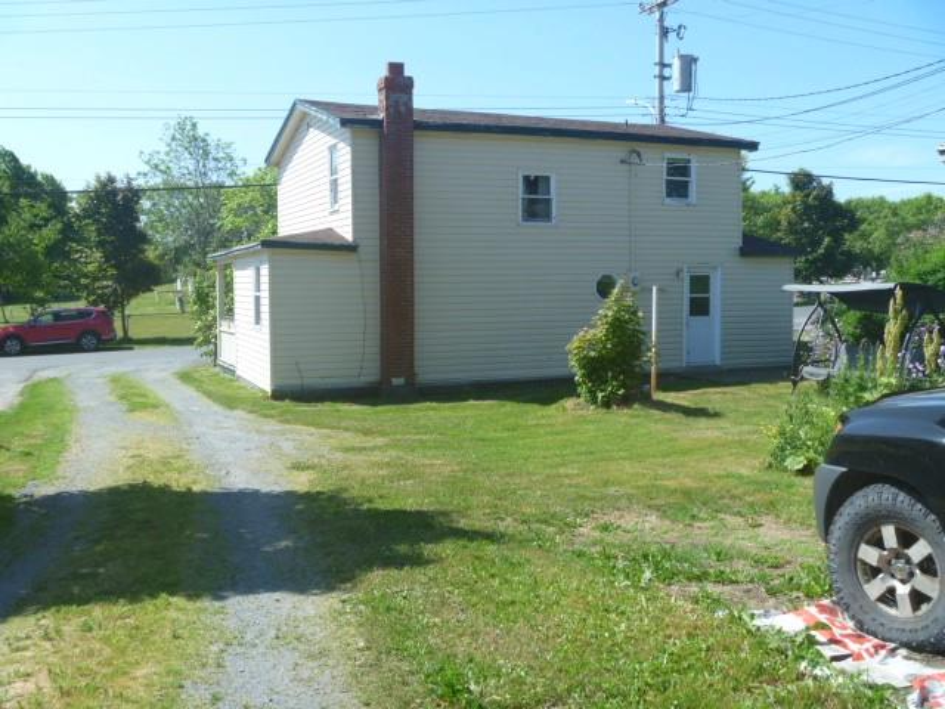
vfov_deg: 40.7
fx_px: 955
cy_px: 354
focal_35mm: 35
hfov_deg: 52.6
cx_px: 472
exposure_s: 1/200
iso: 80
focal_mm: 6.3
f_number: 4.5
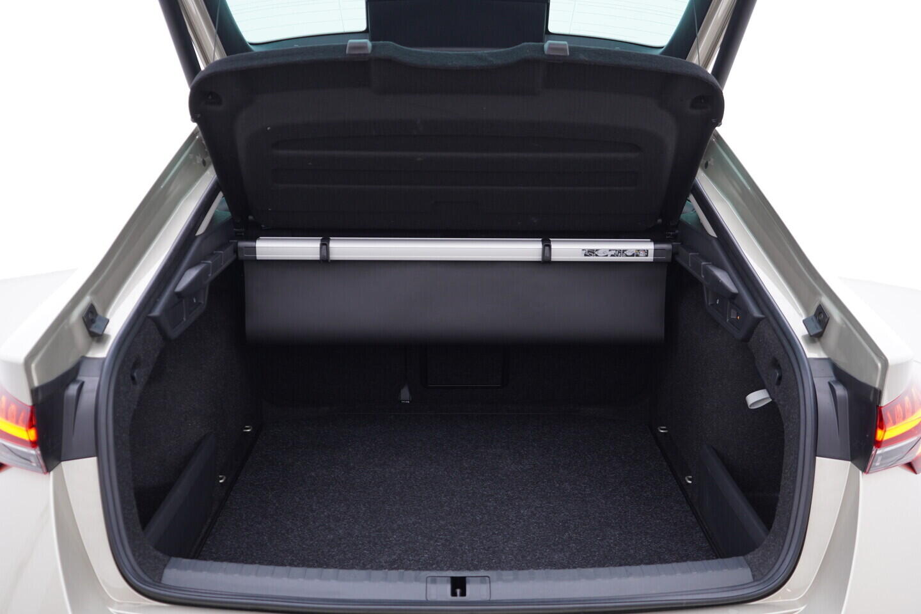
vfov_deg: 36.9
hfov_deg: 53.1
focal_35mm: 36
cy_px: 307
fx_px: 921
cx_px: 460
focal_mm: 24
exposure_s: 1/40
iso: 160
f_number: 2.8
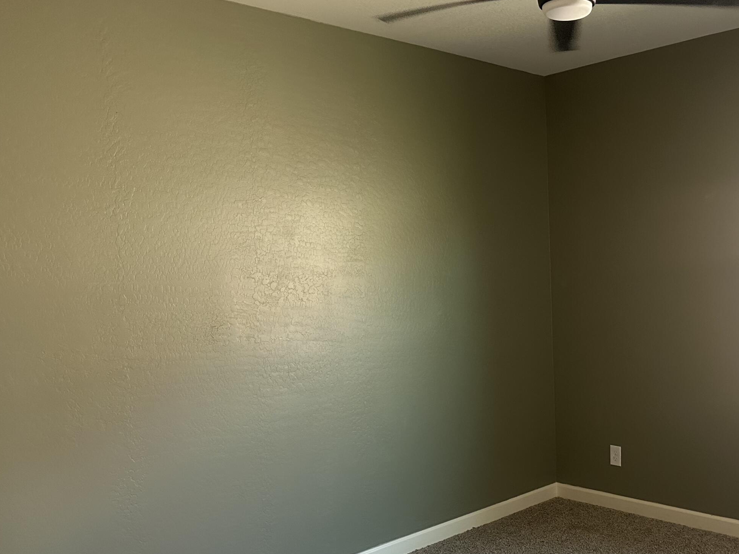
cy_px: 342
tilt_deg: -4.7
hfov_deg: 48.6
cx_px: 535
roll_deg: +1.5
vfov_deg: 38.4
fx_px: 790
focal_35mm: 37
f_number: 1.78
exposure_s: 1/60
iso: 500
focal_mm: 6.86
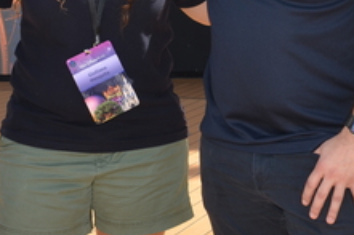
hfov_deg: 21.4
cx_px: 234
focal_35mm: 95
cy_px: -53
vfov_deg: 13.9
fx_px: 933
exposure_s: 1/250
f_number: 5.6
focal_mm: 20
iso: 100
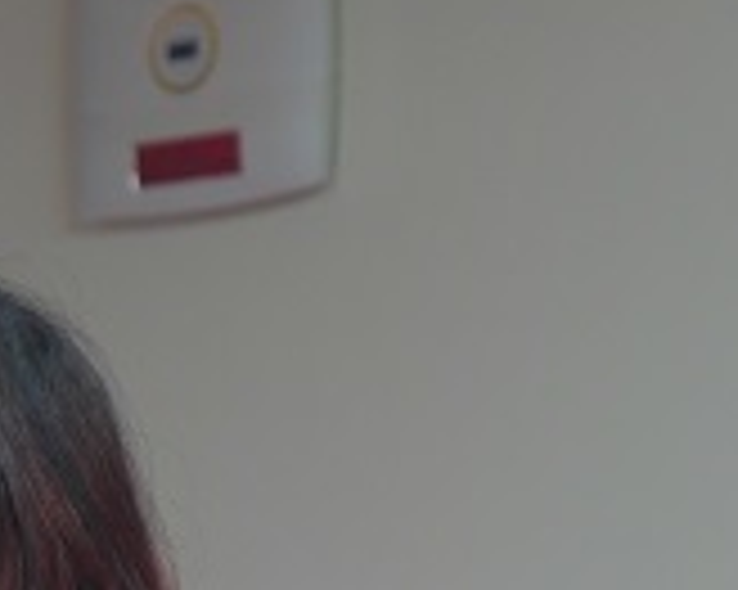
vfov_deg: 4.4
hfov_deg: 5.5
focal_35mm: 354
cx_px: -63
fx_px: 7727
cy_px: 592
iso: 200
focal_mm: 35
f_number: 2.8
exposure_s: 1/50
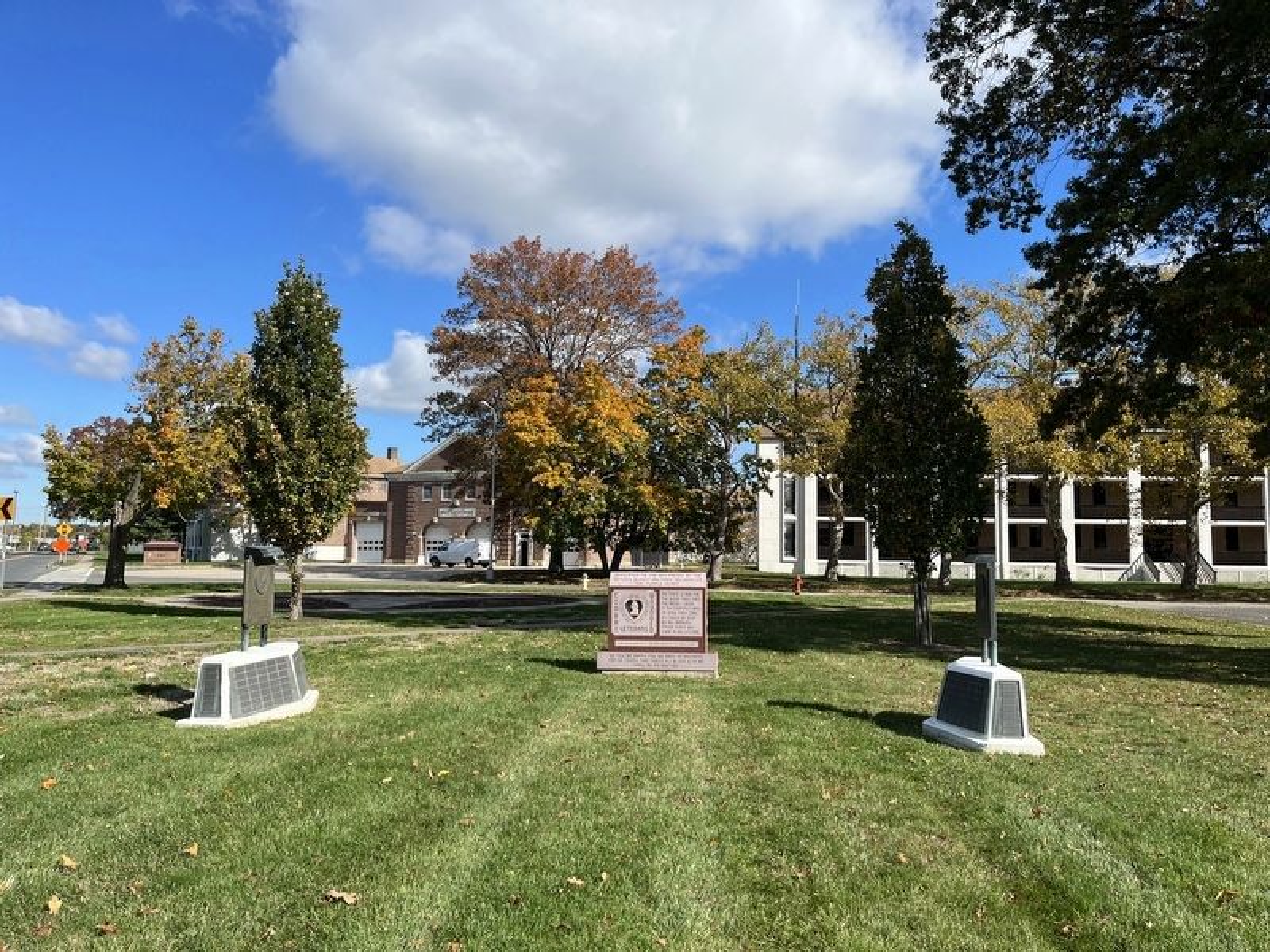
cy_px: 476
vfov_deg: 53.1
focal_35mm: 26
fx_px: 954
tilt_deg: +6.8
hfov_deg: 67.3
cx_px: 635
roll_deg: -1.3
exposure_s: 1/3413
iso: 50
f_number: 1.6
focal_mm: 5.1
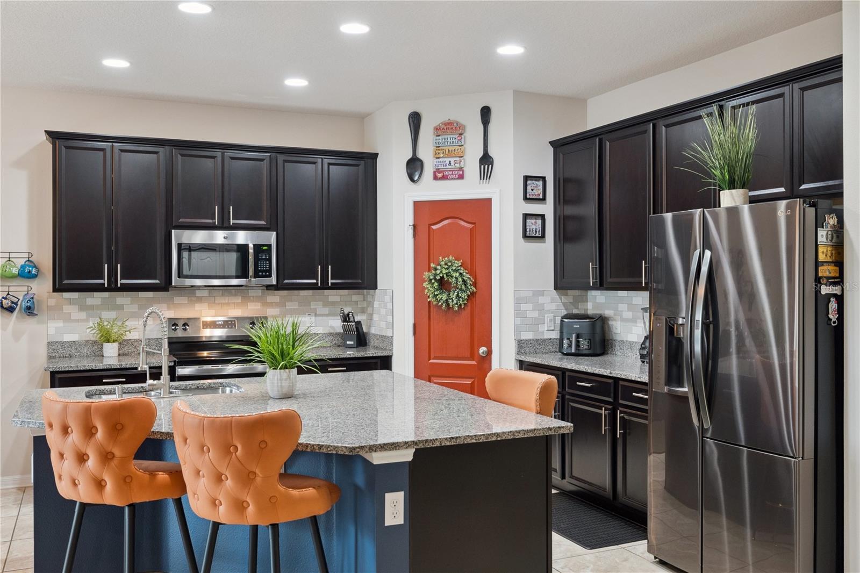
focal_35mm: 31
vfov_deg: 42.3
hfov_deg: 60.3
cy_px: 286
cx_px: 430
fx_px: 740
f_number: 10
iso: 800
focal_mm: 20.9
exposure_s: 1/8
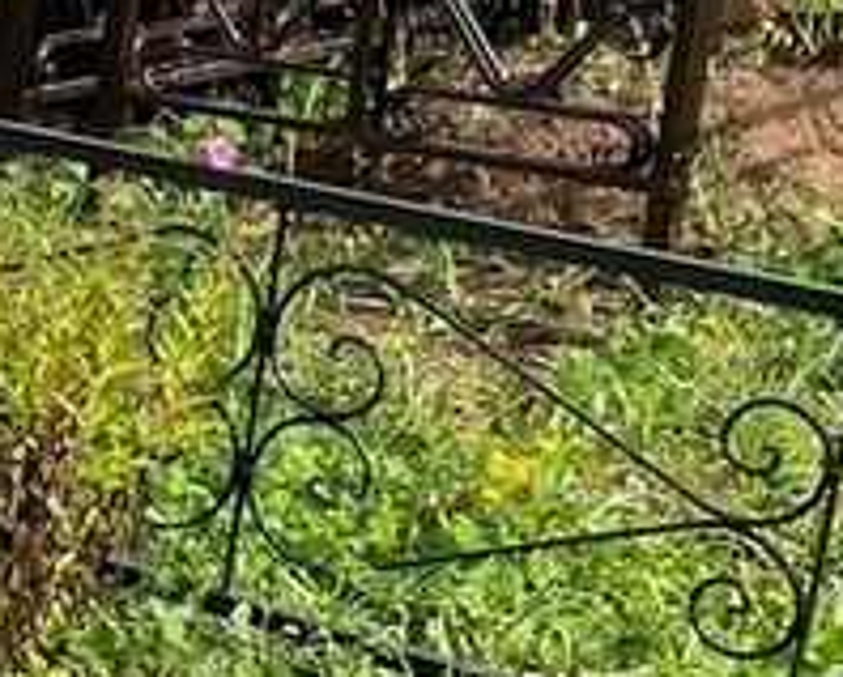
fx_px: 3273
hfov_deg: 11.7
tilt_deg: -14.5
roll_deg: -2.9
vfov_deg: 11.8
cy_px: 358
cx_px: -1247
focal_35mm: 131
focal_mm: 4.25
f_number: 1.8
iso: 32
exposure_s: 1/1182
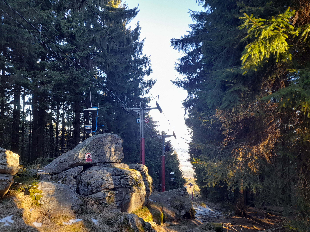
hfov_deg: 67.3
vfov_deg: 53.1
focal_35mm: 26
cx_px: 151
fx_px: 233
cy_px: 118
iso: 50
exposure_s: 1/50
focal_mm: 4.6
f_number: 2
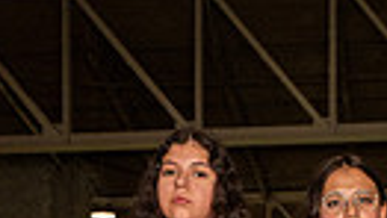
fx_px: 1407
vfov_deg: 7.8
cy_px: 630
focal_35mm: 137
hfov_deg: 15.6
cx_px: 290
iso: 1000
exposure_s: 1/400
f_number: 6.3
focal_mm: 38
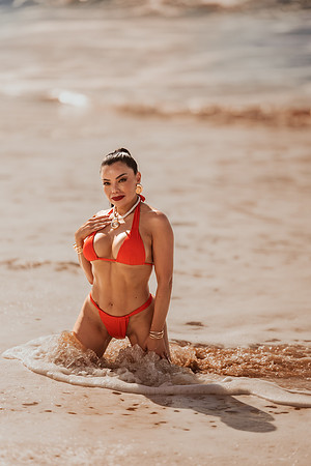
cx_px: 156
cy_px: 233
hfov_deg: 10.2
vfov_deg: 15.2
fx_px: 1749
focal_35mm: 135
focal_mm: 135
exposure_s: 1/8000
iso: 64
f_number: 1.8
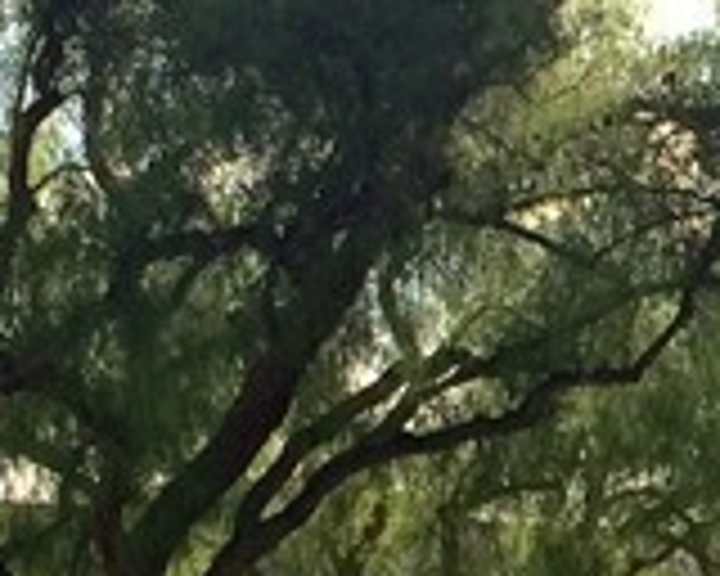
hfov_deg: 10.1
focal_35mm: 187
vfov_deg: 8.2
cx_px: 1017
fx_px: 3985
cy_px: 572
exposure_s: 1/1866
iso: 32
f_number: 2.2
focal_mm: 4.12
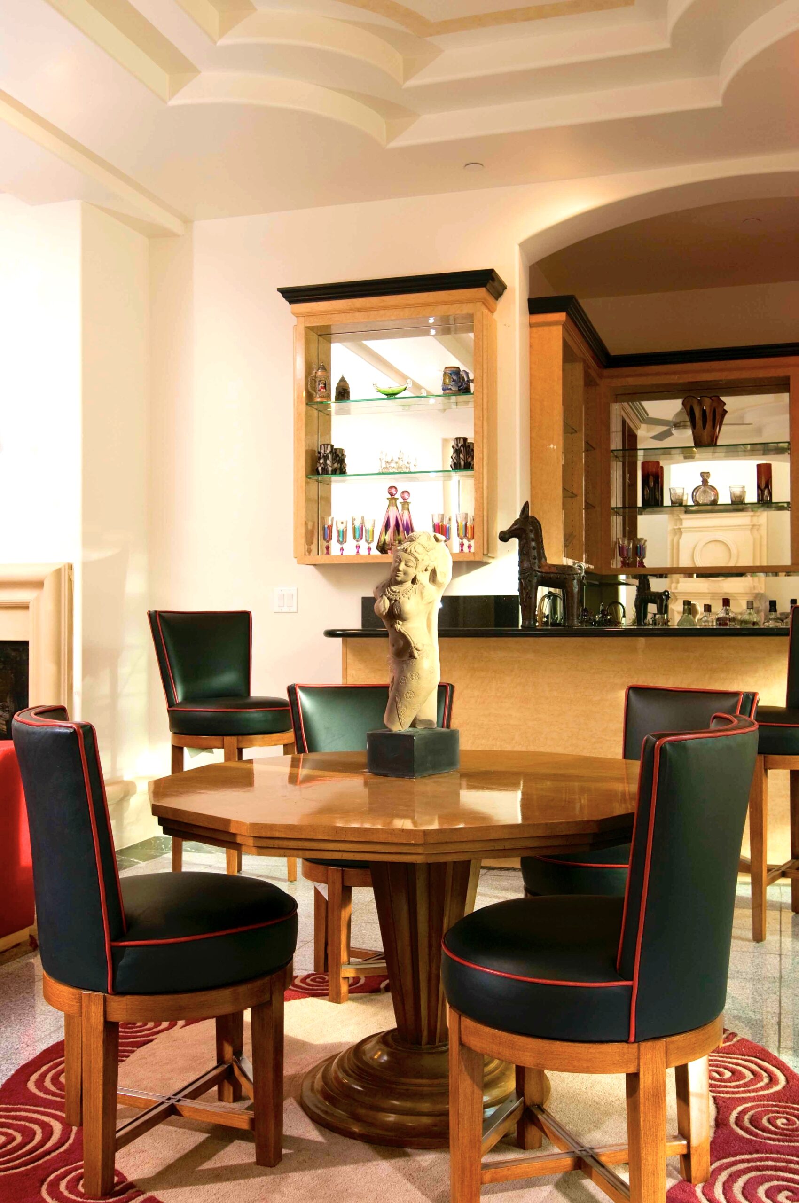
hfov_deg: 36.8
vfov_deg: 53.2
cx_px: 400
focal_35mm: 36
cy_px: 602
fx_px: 1202
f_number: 8
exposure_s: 1/40
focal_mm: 24
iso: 200
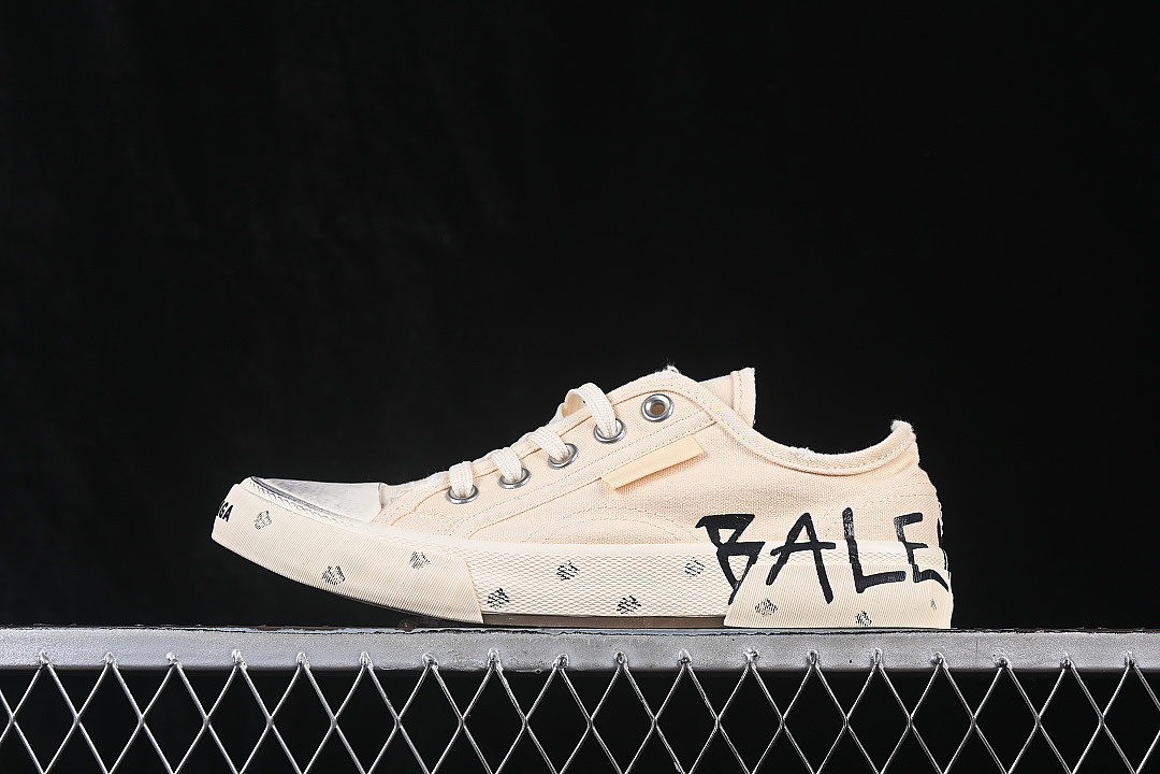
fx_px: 2416
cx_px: 580
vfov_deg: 18.2
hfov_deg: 27.0
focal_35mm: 75
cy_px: 387
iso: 160
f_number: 8
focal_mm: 50
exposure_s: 1/80
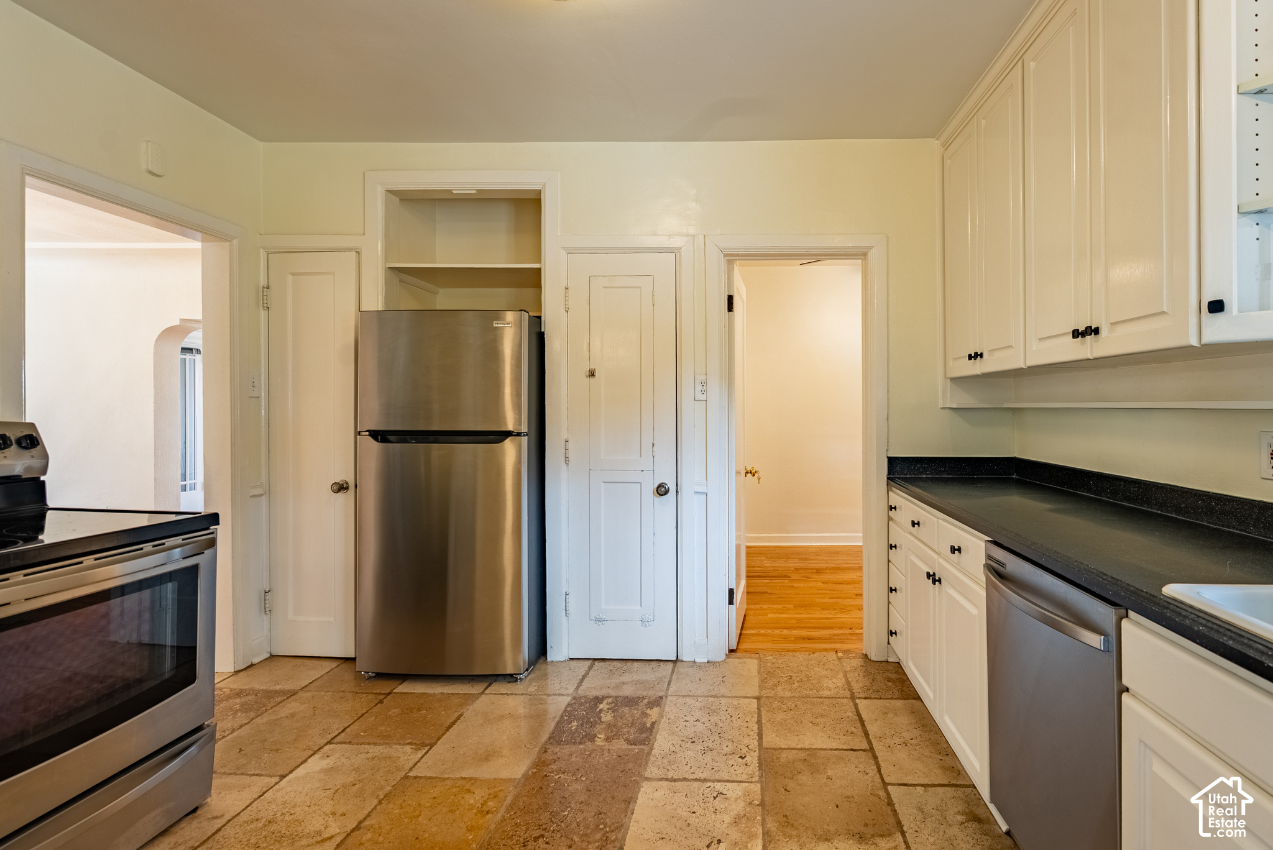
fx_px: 566
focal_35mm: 16
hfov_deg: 96.7
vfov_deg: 73.8
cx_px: 636
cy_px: 425
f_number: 5.6
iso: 400
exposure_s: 1/320
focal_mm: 16
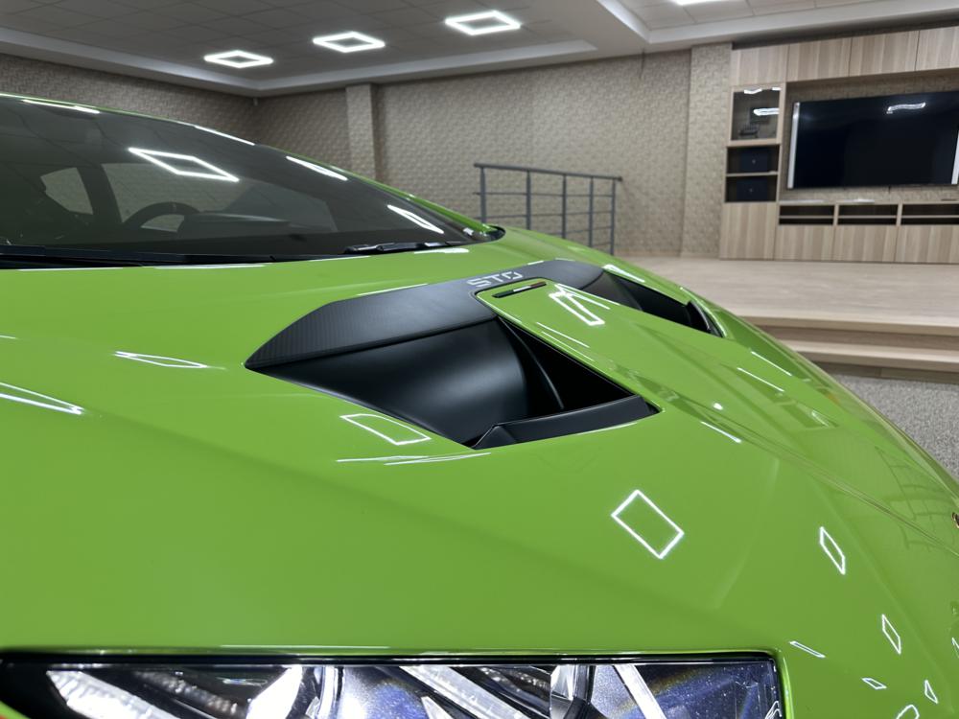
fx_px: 665
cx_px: 480
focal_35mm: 24
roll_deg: +0.7
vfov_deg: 56.8
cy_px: 360
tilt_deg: -13.0
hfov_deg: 71.6
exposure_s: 1/82
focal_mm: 6.86
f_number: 1.78
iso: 100
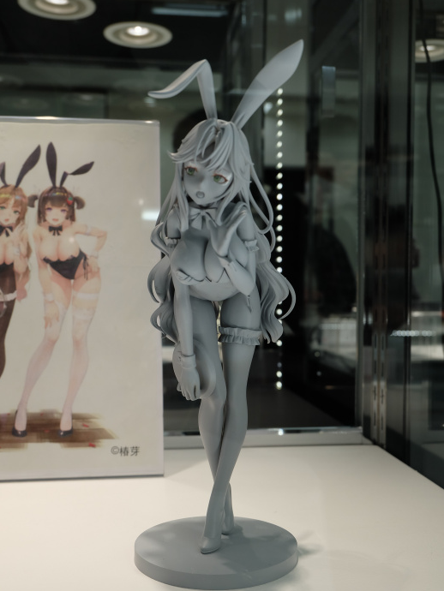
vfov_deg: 47.8
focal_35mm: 39
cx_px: 227
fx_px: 667
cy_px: 313
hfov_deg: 36.8
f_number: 5.6
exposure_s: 1/170
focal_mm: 23.2
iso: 400
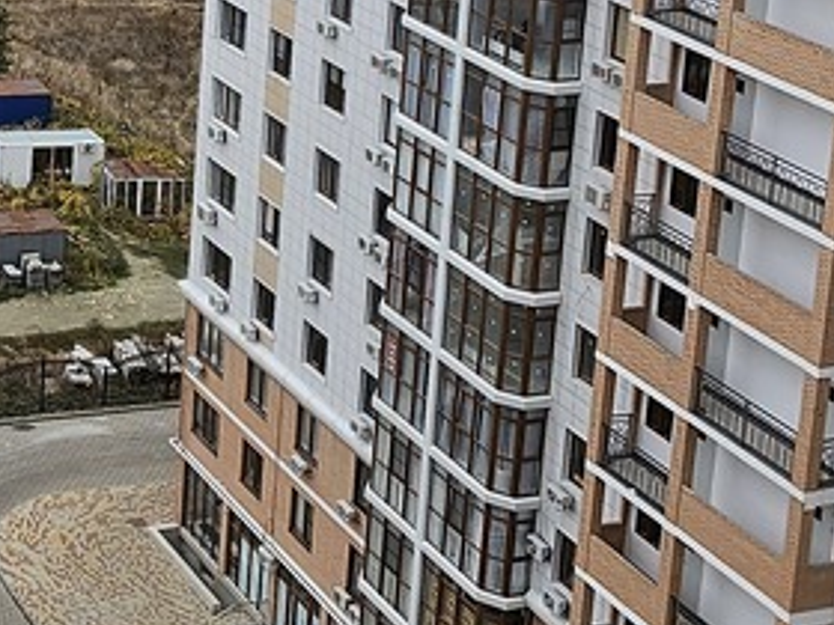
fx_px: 1976
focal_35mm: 82
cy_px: -292
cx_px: -426
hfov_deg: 20.4
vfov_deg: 16.5
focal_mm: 6.3
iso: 40
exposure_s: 1/359
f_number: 1.7
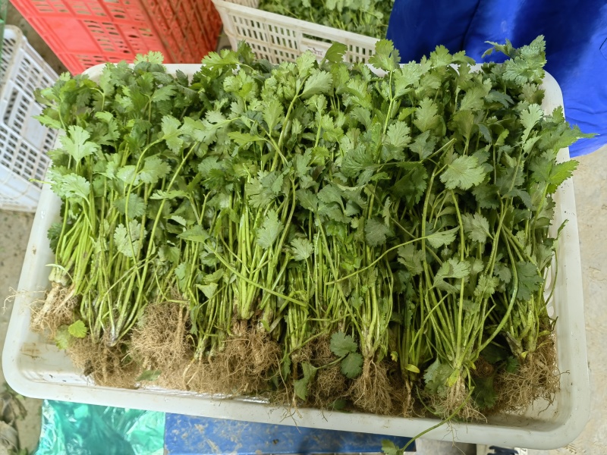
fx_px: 473
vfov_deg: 51.4
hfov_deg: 65.3
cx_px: 304
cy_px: 228
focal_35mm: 27
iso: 500
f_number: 1.8
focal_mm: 5.54
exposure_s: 1/100
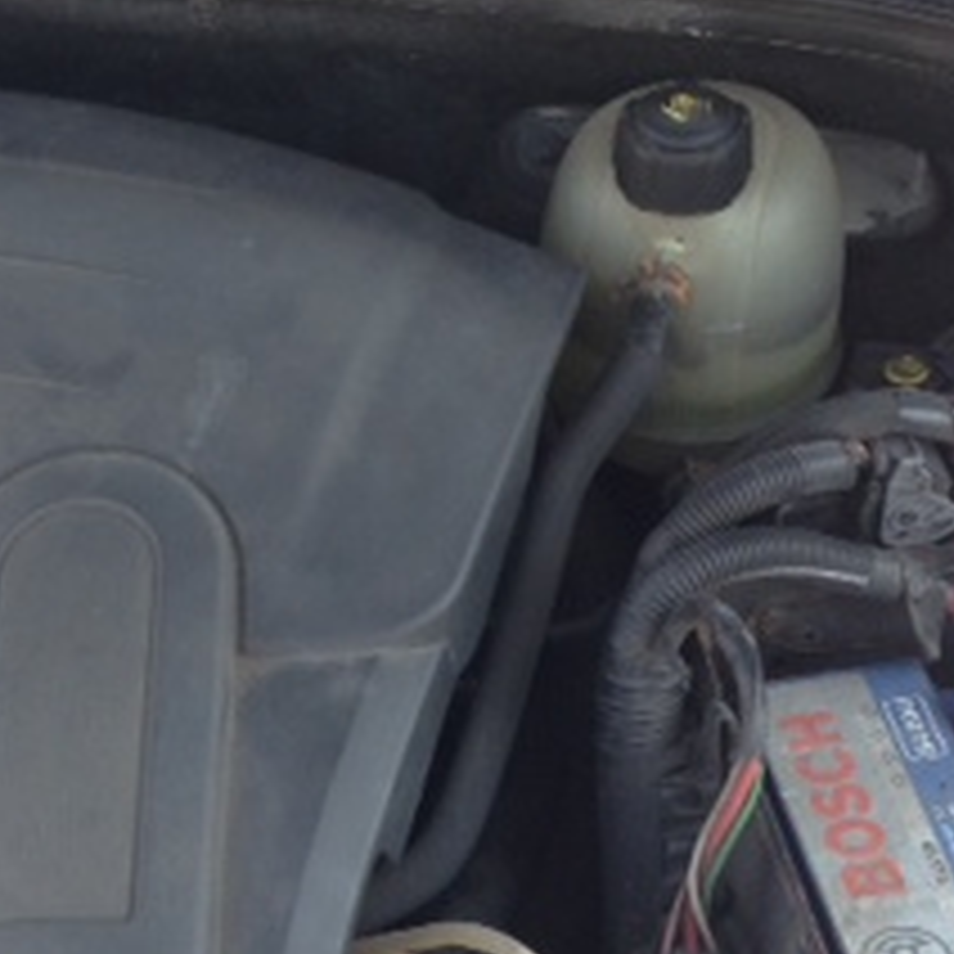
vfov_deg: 19.6
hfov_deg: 19.6
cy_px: 680
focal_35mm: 88
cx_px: 266
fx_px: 2744
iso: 50
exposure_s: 1/133
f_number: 2.4
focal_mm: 4.12
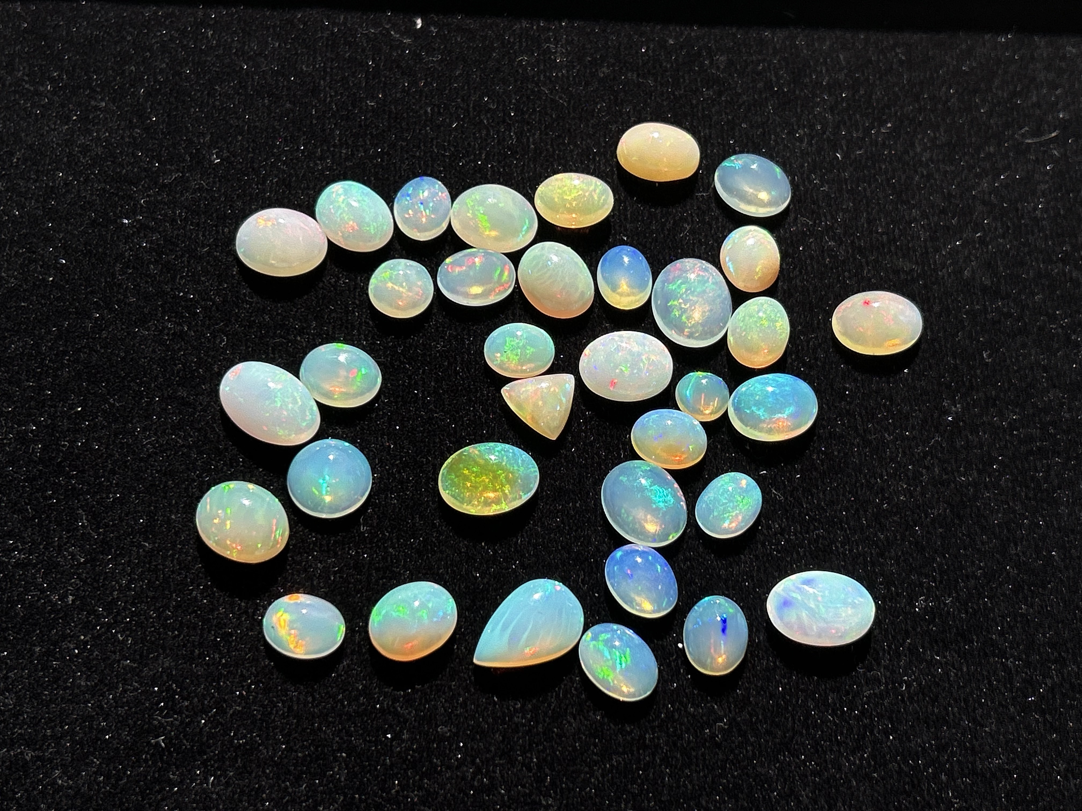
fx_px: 1625
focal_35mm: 52
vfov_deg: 28.0
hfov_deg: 36.8
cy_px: 406
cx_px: 541
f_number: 1.5
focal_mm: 5.7
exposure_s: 1/6579
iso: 50
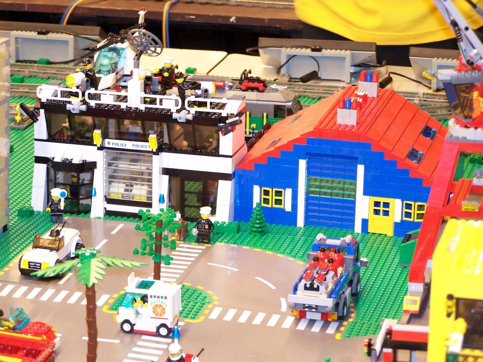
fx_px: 1786
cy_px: 181
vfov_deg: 11.6
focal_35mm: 128
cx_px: 242
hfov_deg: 15.4
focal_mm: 21.2
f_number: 3.2
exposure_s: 1/4
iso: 140
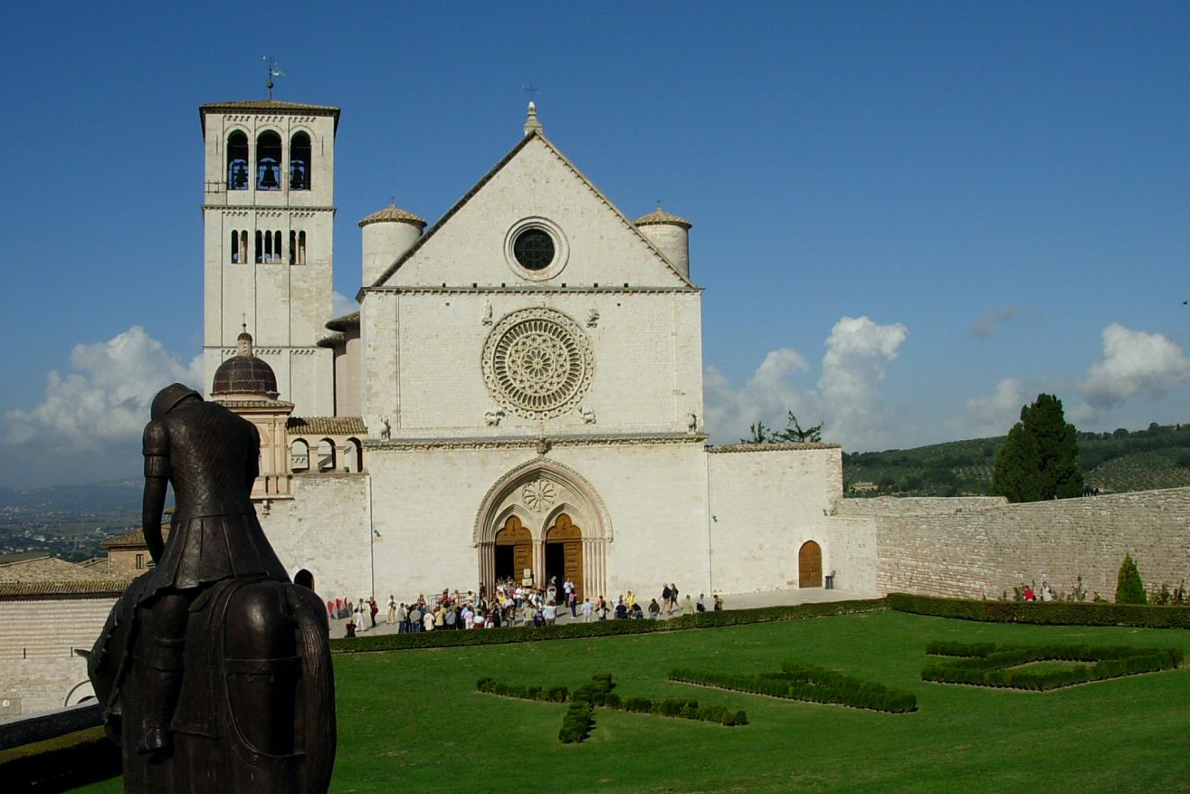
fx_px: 1322
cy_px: 440
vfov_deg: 33.4
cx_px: 593
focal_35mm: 40
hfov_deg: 48.5
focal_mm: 6.3
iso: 50
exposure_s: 1/1253
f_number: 4.9
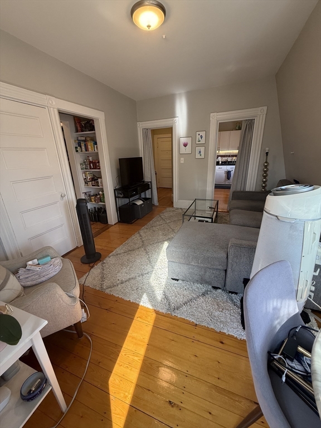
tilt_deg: -19.5
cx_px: 160
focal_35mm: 14
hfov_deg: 85.7
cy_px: 214
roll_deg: +1.6
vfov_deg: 102.1
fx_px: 173
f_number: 2.2
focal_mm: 2.22
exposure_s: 1/99
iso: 160
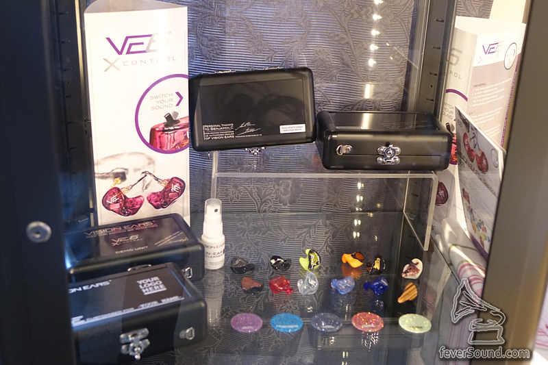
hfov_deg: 41.9
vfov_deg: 28.6
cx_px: 274
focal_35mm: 47
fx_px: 715
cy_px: 182
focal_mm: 17.11
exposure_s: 1/60
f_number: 2.8
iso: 1600
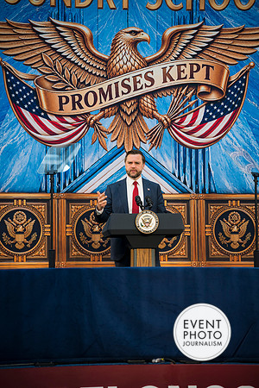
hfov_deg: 12.6
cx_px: 130
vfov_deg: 18.8
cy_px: 194
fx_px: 1176
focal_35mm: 109
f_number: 2.8
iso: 400
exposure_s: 1/320
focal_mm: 109
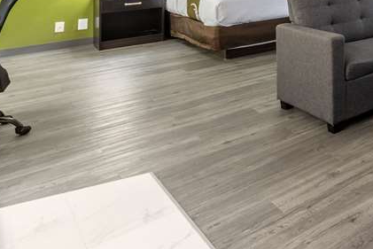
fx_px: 352
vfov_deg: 34.0
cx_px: 412
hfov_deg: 43.2
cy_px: -22
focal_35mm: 34
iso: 400
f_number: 8
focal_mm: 14
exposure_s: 1/8
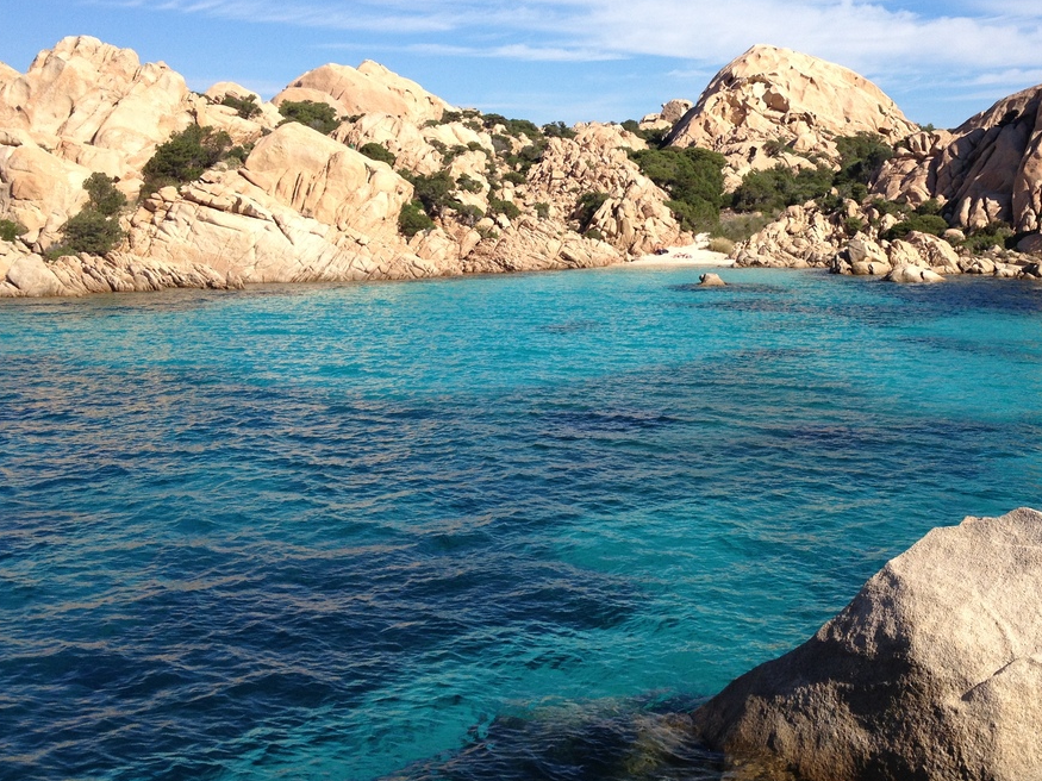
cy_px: 285
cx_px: 678
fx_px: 1445
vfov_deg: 30.1
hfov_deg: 39.3
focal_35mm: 48
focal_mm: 4.28
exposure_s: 1/1905
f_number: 2.4
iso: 64
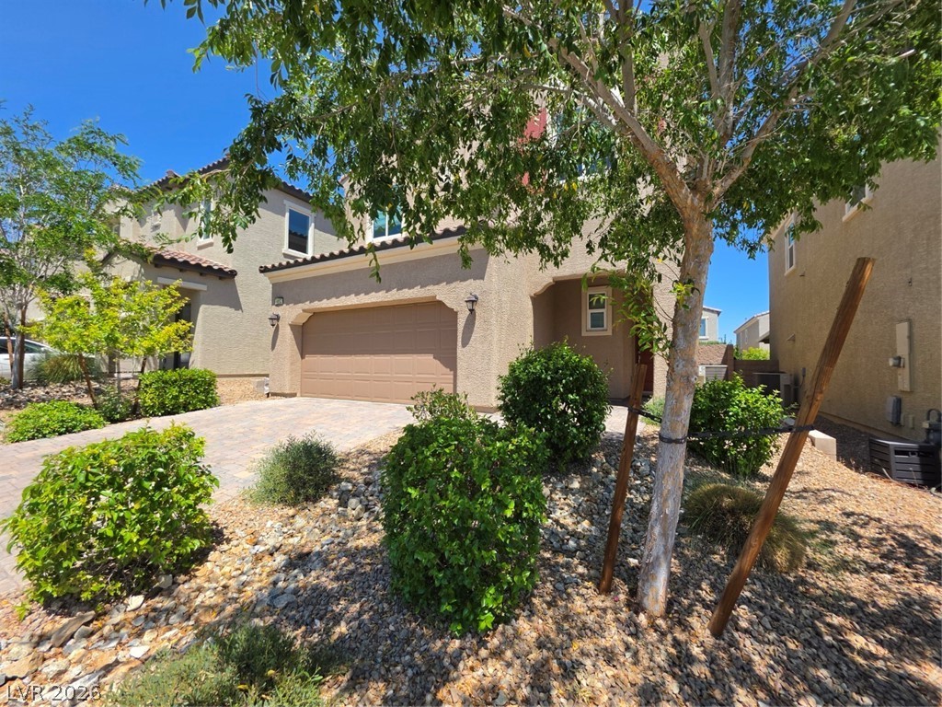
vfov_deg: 89.9
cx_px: 471
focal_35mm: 13
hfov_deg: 106.2
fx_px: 354
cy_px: 354
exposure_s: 1/1176
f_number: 1.9
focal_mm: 2.2
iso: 32
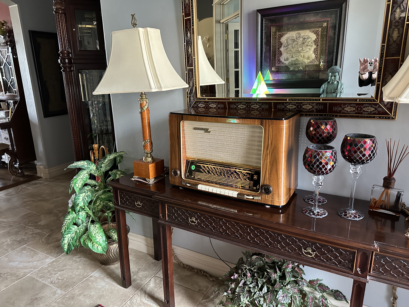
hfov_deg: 71.6
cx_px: 204
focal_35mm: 24
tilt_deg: -15.7
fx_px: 284
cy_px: 154
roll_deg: +0.8
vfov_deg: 56.8
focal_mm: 6.86
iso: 1000
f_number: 1.78
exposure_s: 1/58
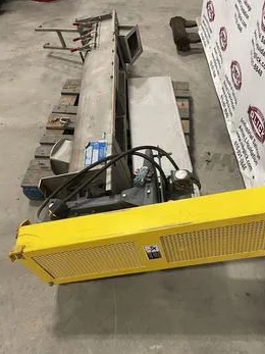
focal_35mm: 30
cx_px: 148
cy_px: 194
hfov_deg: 46.7
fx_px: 306
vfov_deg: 59.9
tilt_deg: -50.2
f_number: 1.6
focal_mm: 4.2
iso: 200
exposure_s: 1/60
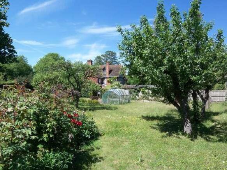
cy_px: 85
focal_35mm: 23
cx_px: 114
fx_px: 151
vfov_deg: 58.9
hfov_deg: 73.9
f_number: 5.6
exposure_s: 1/125
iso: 50
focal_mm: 3.8
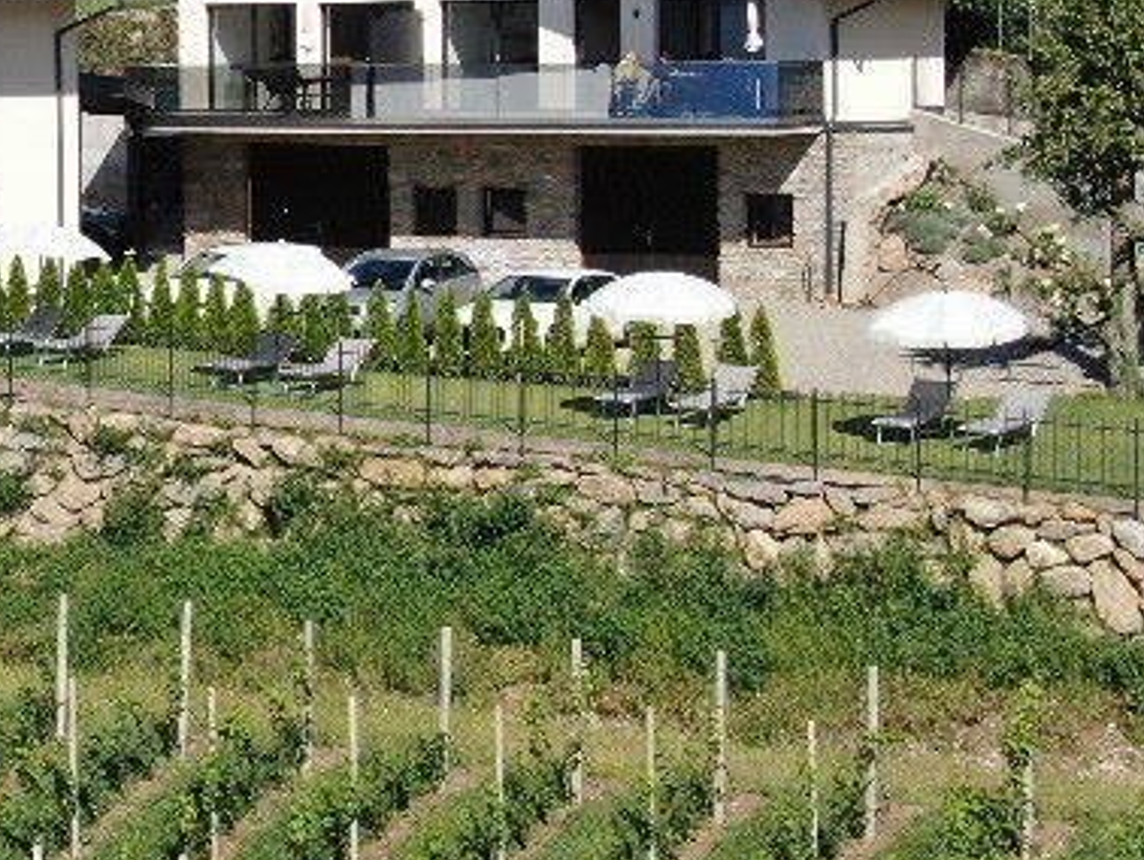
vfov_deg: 11.4
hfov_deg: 14.9
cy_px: 173
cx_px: 51
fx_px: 4299
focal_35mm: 130
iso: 100
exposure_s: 1/500
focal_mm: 8.6
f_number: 3.8
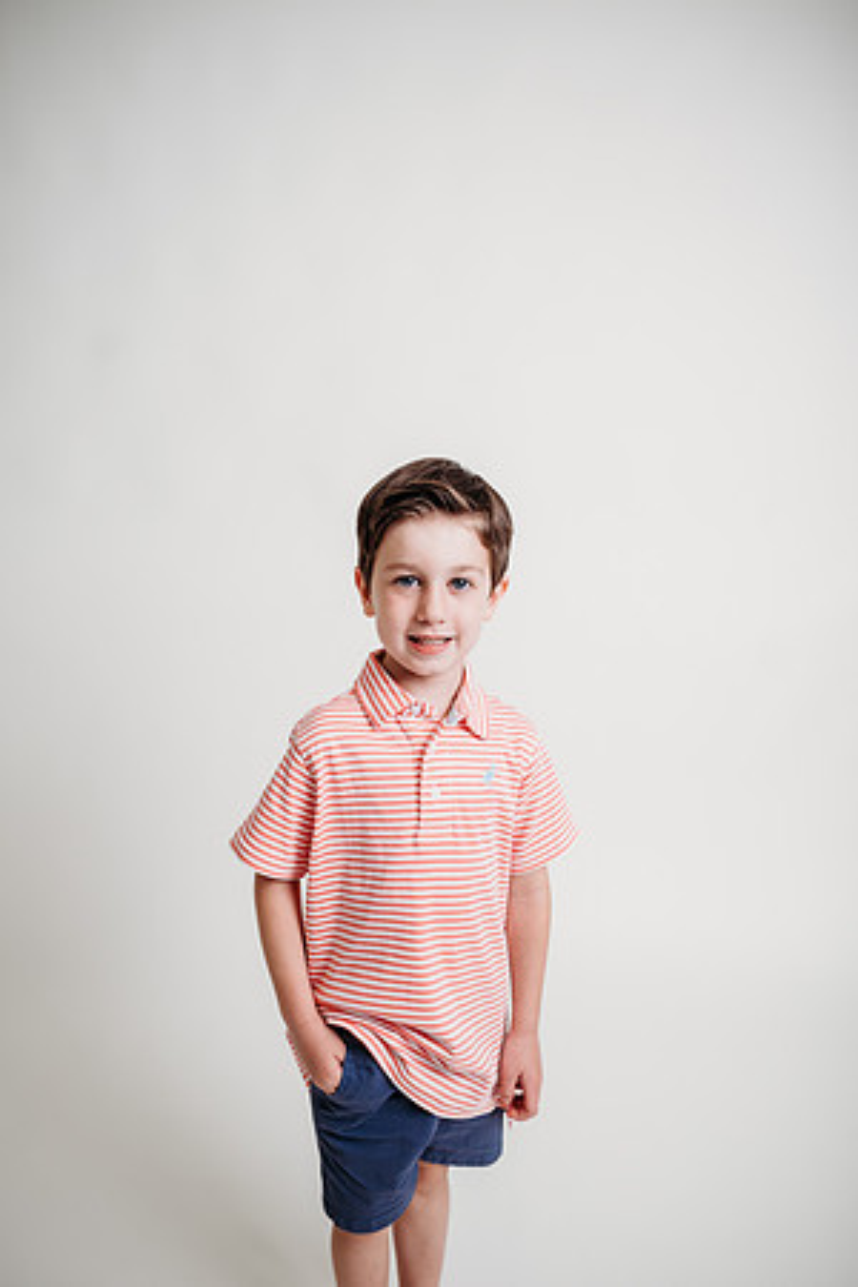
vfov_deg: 73.7
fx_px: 858
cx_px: 429
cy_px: 644
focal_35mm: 24
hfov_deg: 53.1
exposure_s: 1/200
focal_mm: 24
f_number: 2.8
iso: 100
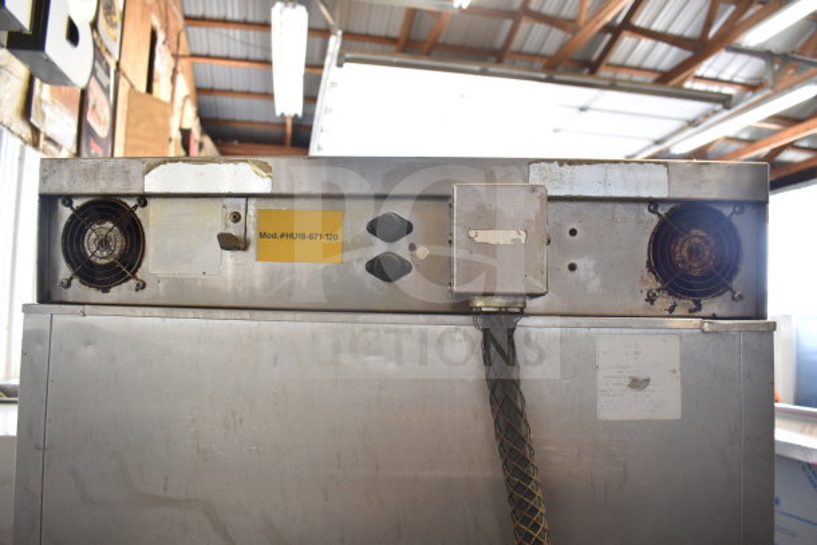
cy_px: 272
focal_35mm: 27
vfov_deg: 48.0
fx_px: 613
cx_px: 408
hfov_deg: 67.4
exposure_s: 1/30
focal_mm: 18
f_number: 3.5
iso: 360
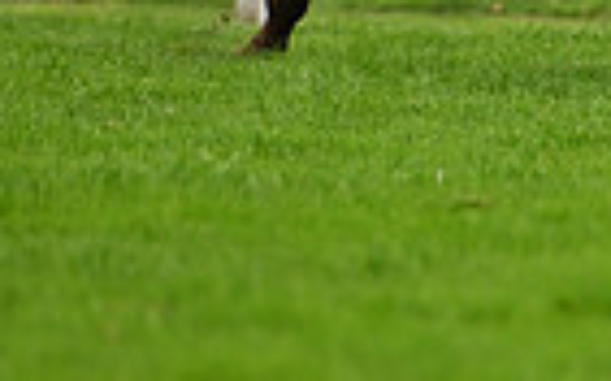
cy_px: -409
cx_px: 971
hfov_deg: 2.6
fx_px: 13233
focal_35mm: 795
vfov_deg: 1.6
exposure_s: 1/2000
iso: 1000
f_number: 4
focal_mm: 190
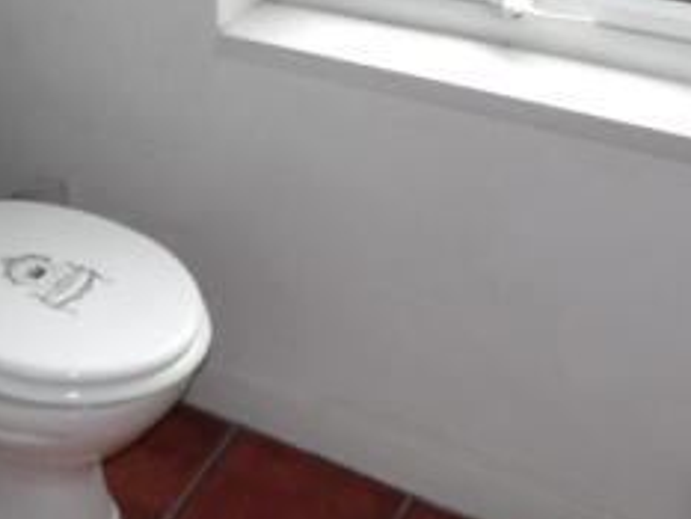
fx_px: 1198
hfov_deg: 31.0
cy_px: 4
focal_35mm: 60
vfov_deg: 23.5
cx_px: 93
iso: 200
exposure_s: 1/27
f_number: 4.1
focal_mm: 4.3
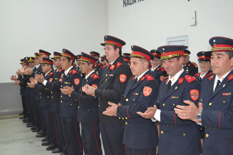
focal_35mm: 51
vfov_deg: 26.5
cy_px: 78
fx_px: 330
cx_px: 116
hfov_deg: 38.9
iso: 3200
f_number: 4.5
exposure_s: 1/60
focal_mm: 34
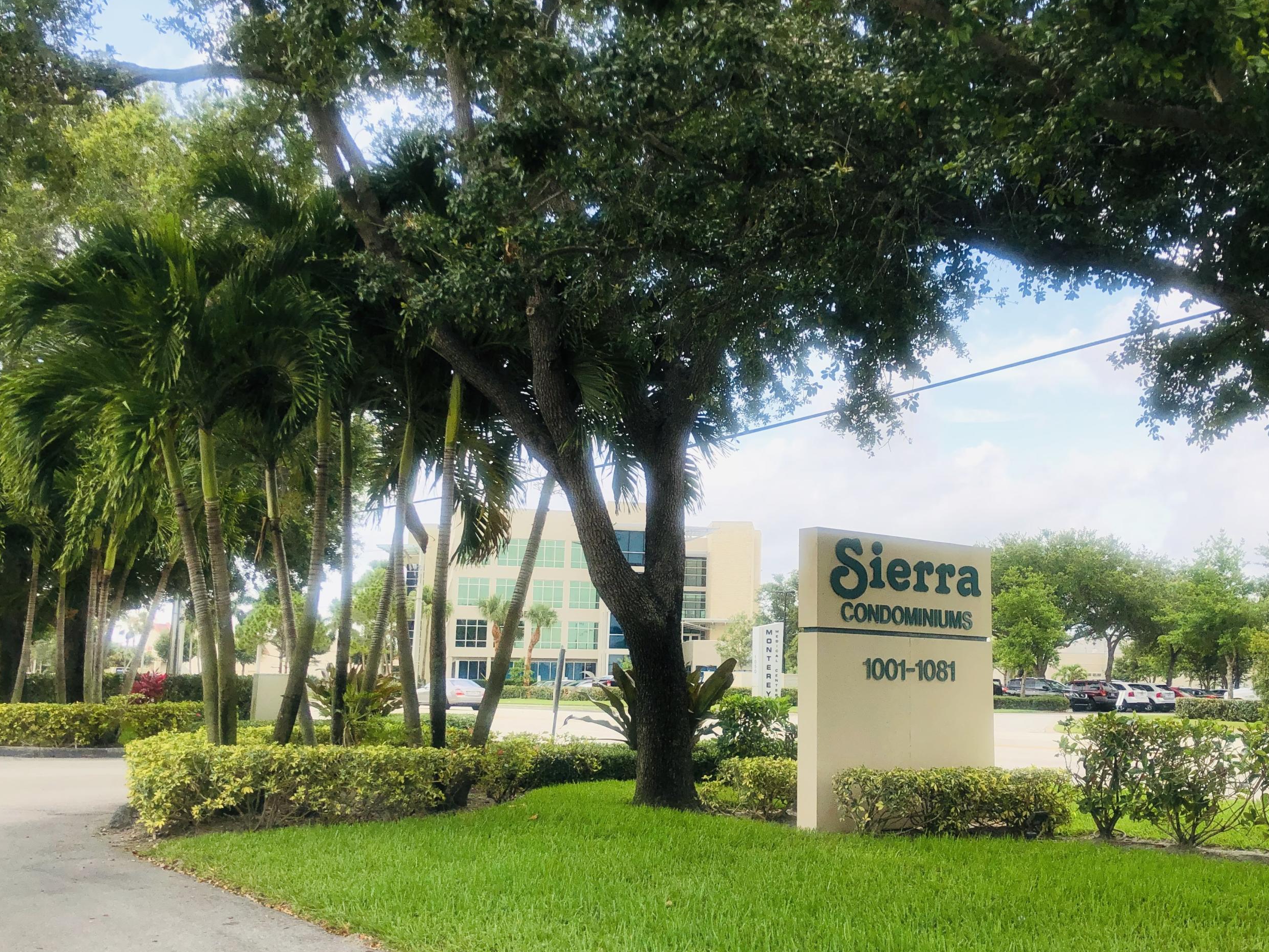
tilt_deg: +7.8
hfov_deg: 53.7
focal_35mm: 34
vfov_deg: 41.7
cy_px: 525
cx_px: 736
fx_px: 1246
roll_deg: +0.0
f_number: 1.8
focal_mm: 4
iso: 20
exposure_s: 1/666
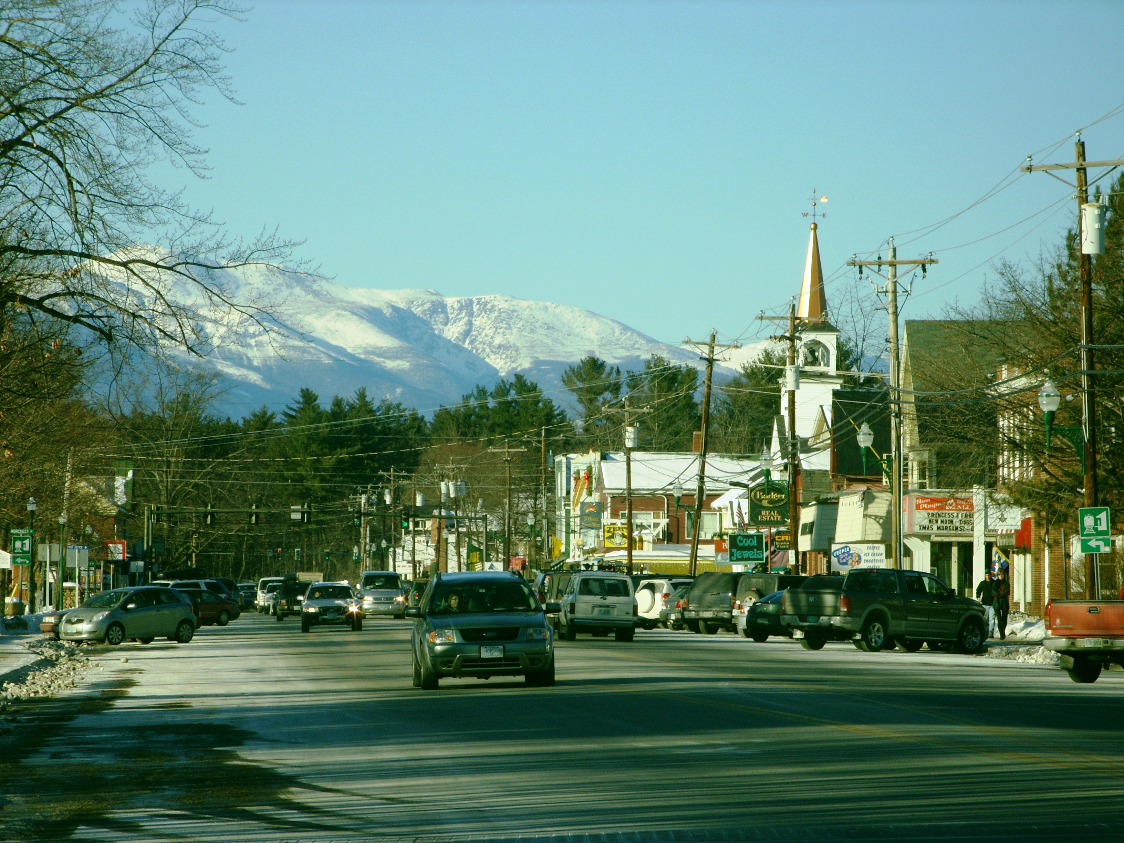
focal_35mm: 190
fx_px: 6169
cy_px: 422
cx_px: 562
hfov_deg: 10.4
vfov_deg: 7.8
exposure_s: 1/309
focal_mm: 39
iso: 50
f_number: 7.6
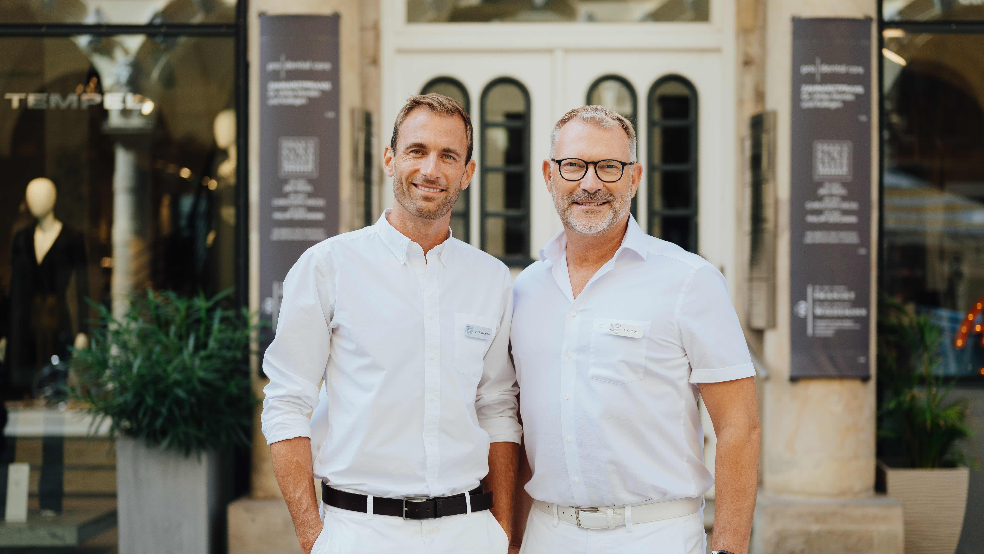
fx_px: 1383
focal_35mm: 53
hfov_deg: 39.2
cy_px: 327
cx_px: 495
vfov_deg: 22.6
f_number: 2.2
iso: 400
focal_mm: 50
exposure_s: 1/2000
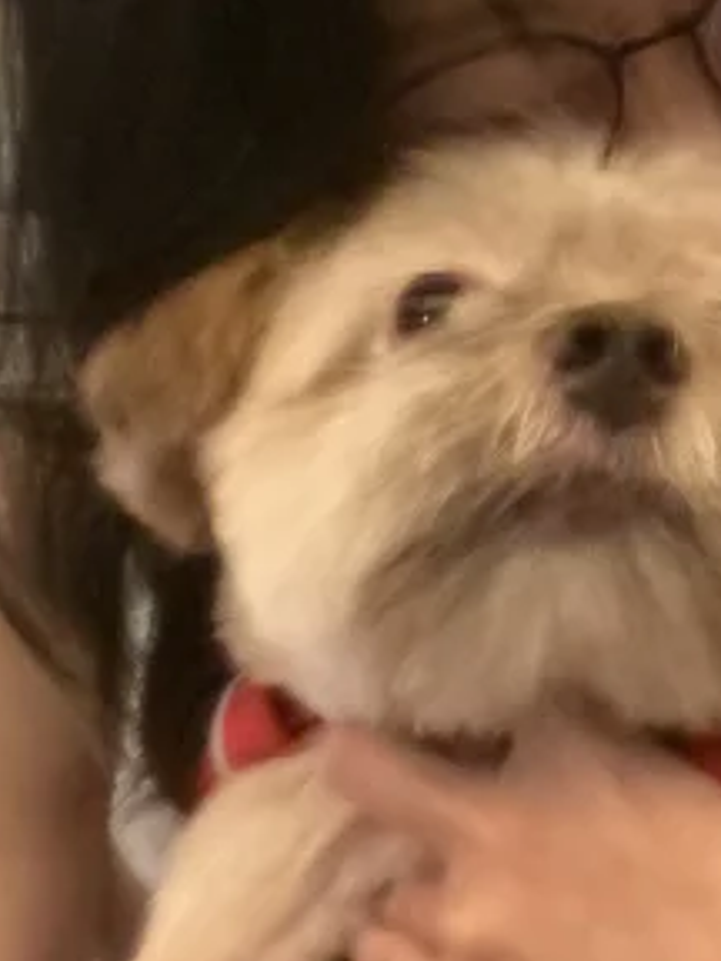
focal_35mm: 75
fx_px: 2083
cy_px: 450
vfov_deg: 26.0
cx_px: 457
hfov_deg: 19.6
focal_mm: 2.71
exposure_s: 1/17
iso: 2000
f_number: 2.2
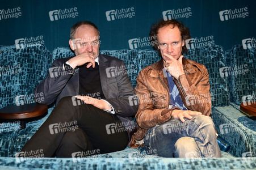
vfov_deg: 38.8
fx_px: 242
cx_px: 128
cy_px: 85
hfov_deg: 55.8
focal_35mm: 34
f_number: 3.5
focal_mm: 34
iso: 1600
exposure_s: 1/160
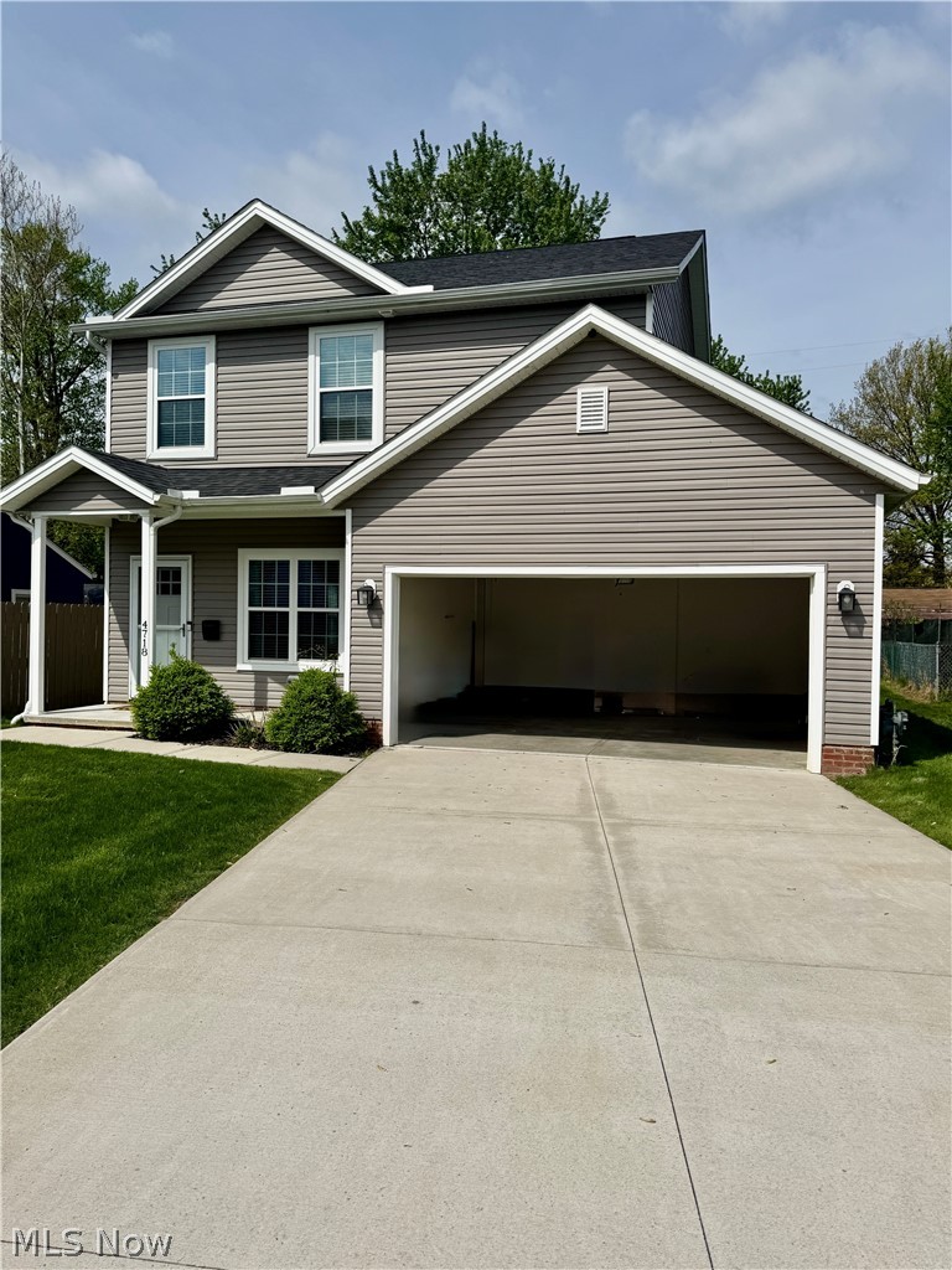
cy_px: 635
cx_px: 476
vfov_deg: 71.6
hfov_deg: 56.8
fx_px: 880
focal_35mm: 24
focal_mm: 6.76
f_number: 1.78
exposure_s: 1/10417
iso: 80
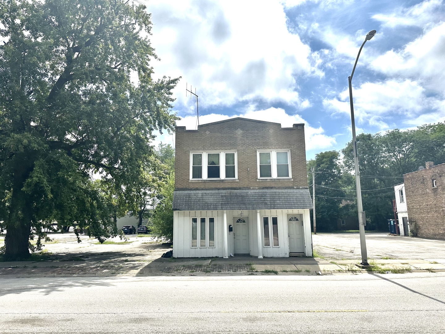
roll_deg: +0.5
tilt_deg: +9.8
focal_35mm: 24
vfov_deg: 56.8
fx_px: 309
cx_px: 222
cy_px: 167
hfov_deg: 71.6
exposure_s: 1/12048
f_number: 1.78
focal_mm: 6.86
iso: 80
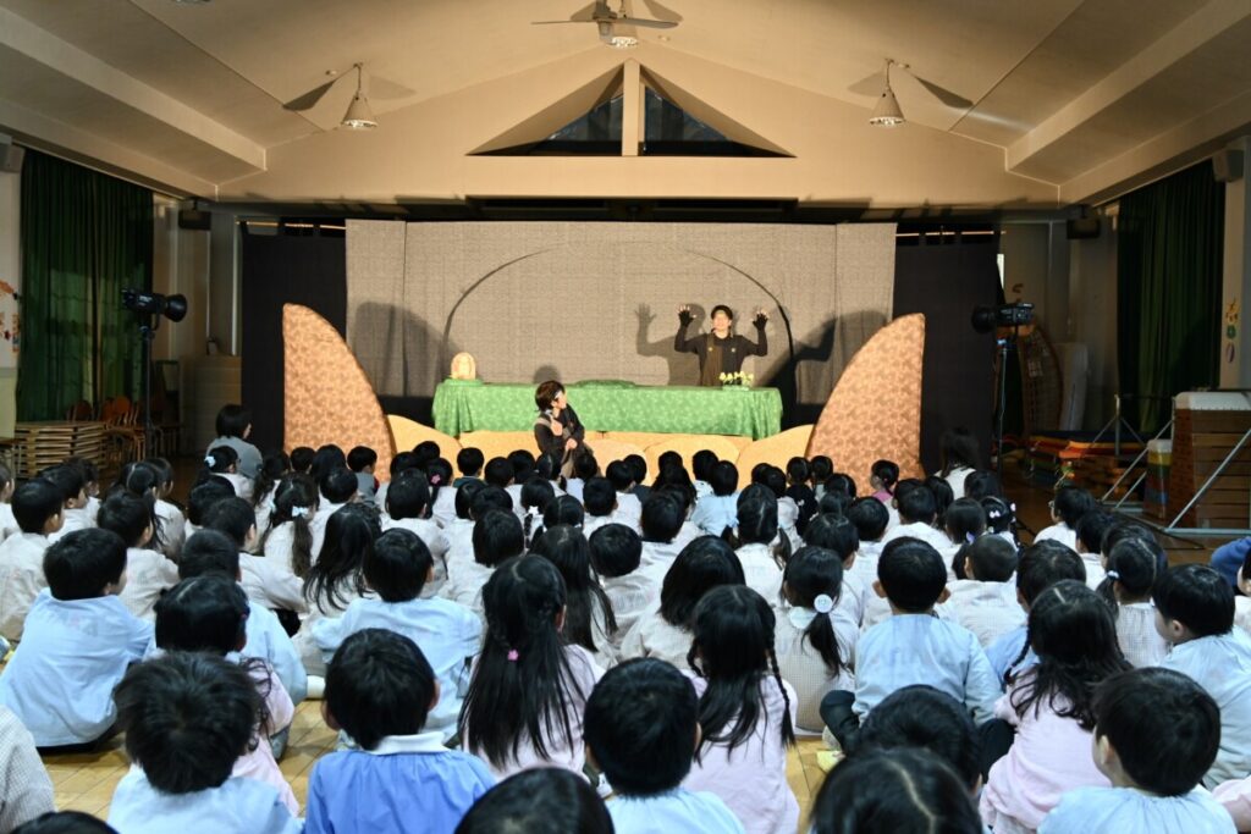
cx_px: 626
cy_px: 417
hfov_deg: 53.1
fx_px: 1251
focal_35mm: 36
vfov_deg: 36.9
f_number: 4
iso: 1000
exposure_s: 1/125
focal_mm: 24
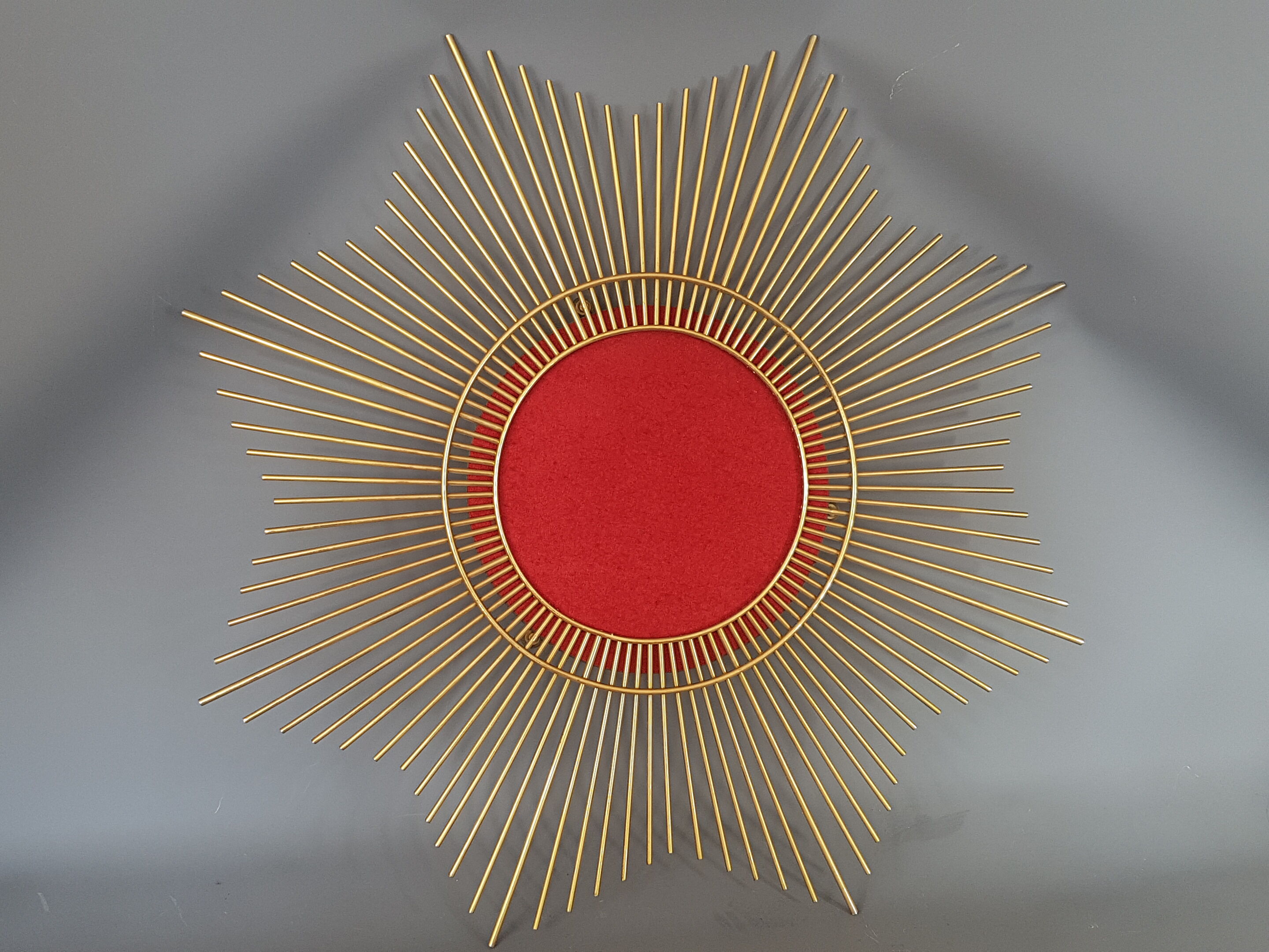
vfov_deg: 53.1
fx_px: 953
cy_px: 476
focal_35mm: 26
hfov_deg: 67.3
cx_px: 634
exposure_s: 1/50
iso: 64
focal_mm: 4.2
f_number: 1.7
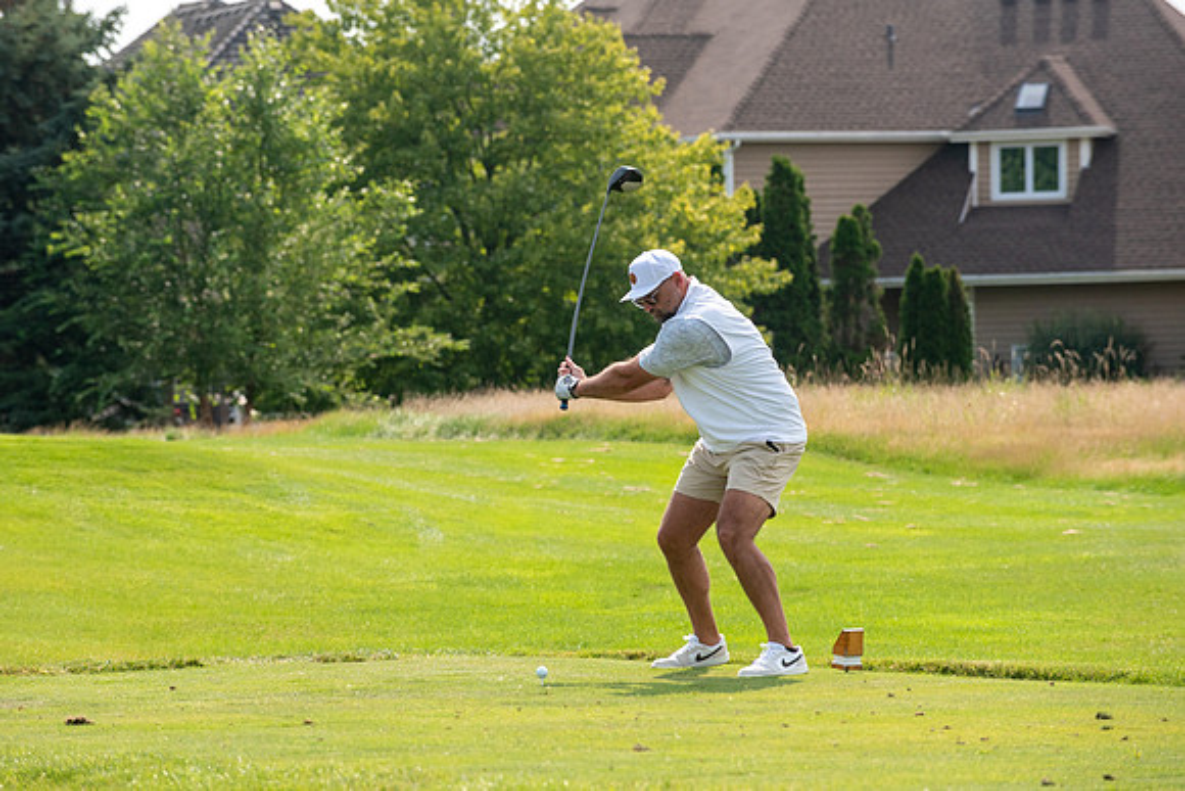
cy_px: 396
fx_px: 7570
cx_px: 530
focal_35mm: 230
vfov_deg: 6.0
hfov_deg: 9.0
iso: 250
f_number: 5
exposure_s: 1/2500
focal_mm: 200
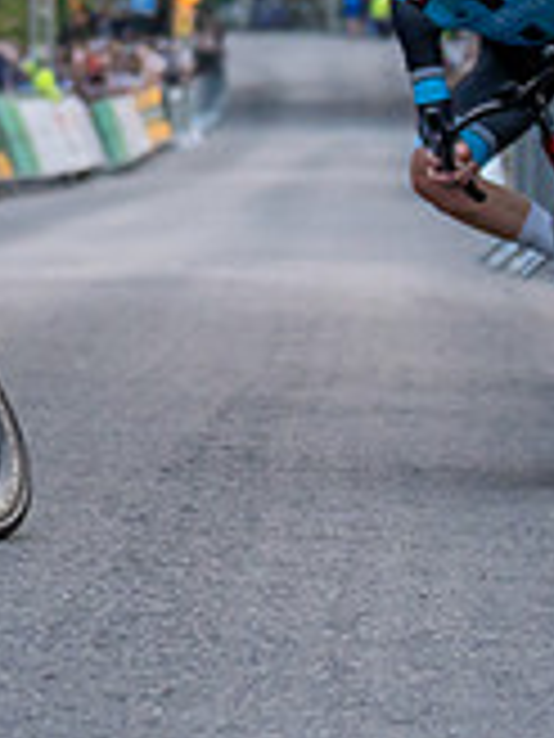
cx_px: -414
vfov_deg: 5.7
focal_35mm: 344
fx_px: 7341
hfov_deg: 4.3
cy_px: -130
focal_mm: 70
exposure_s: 1/1000
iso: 3200
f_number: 2.8
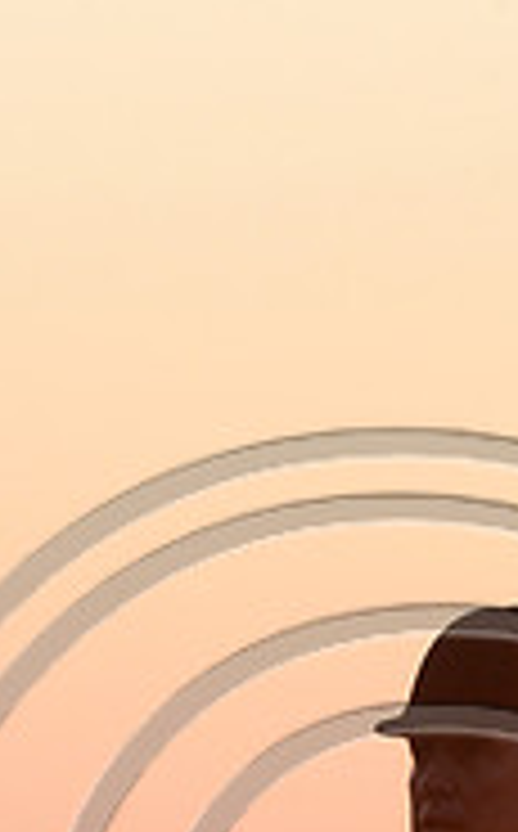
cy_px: 931
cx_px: 396
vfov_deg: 5.6
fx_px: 8413
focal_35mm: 371
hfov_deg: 3.5
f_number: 10
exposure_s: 1/500
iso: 2500
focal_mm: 116
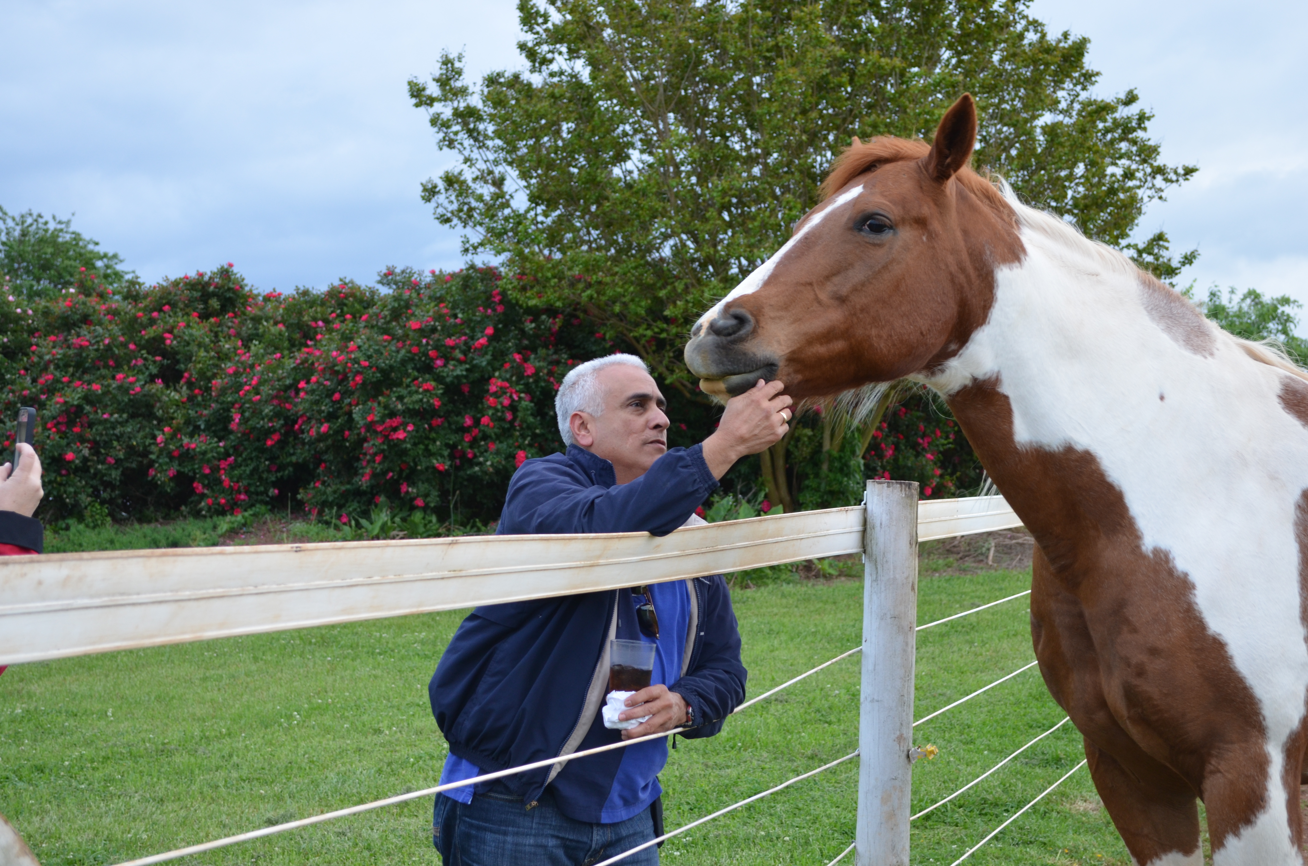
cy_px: 433
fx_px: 2175
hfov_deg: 33.5
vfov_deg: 22.5
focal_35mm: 60
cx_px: 654
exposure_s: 1/125
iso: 400
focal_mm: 40
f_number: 5.6
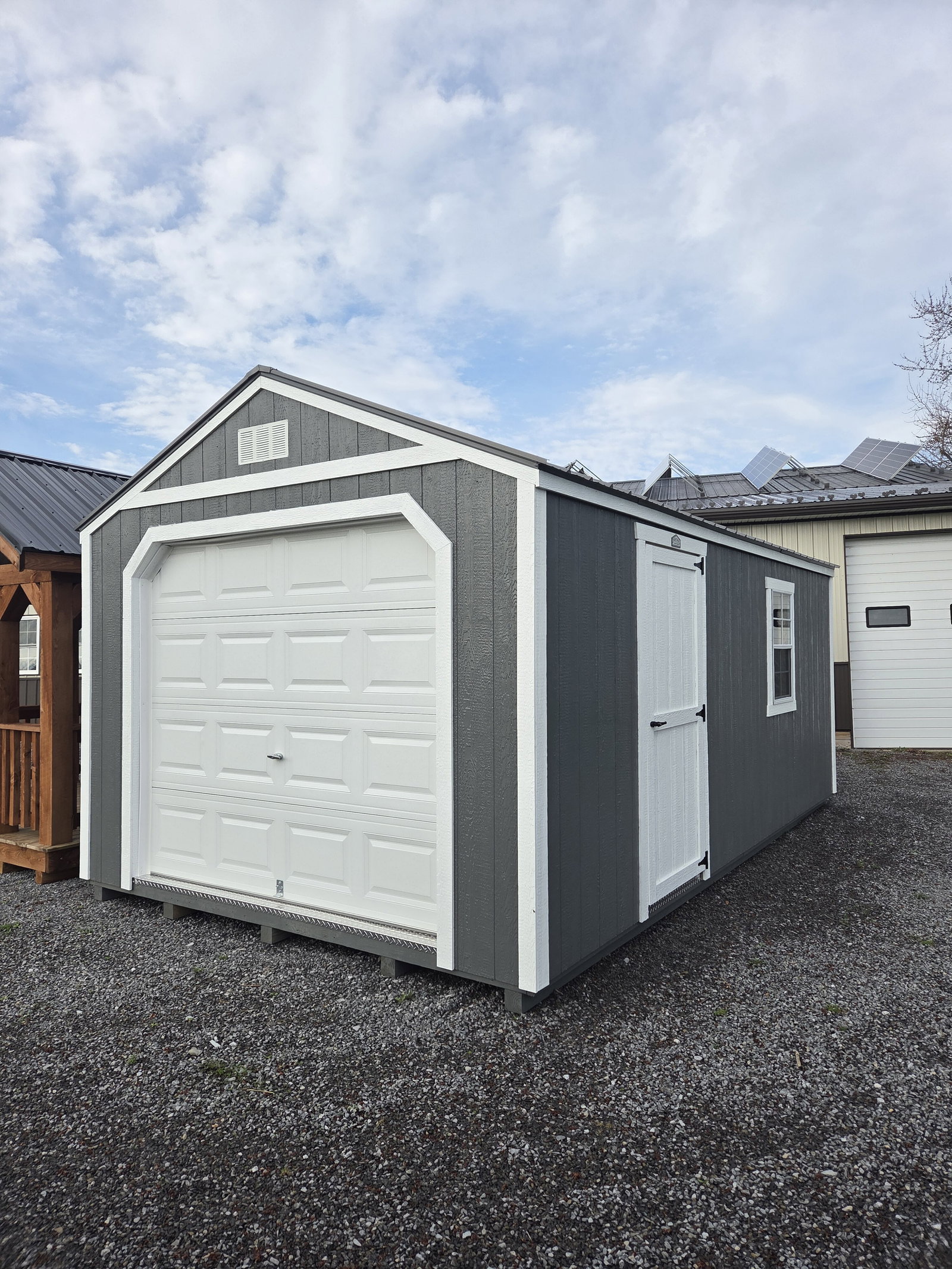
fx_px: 843
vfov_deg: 73.9
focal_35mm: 23
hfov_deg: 58.9
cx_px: 476
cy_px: 634
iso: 80
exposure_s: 1/2463
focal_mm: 5.4
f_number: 1.8
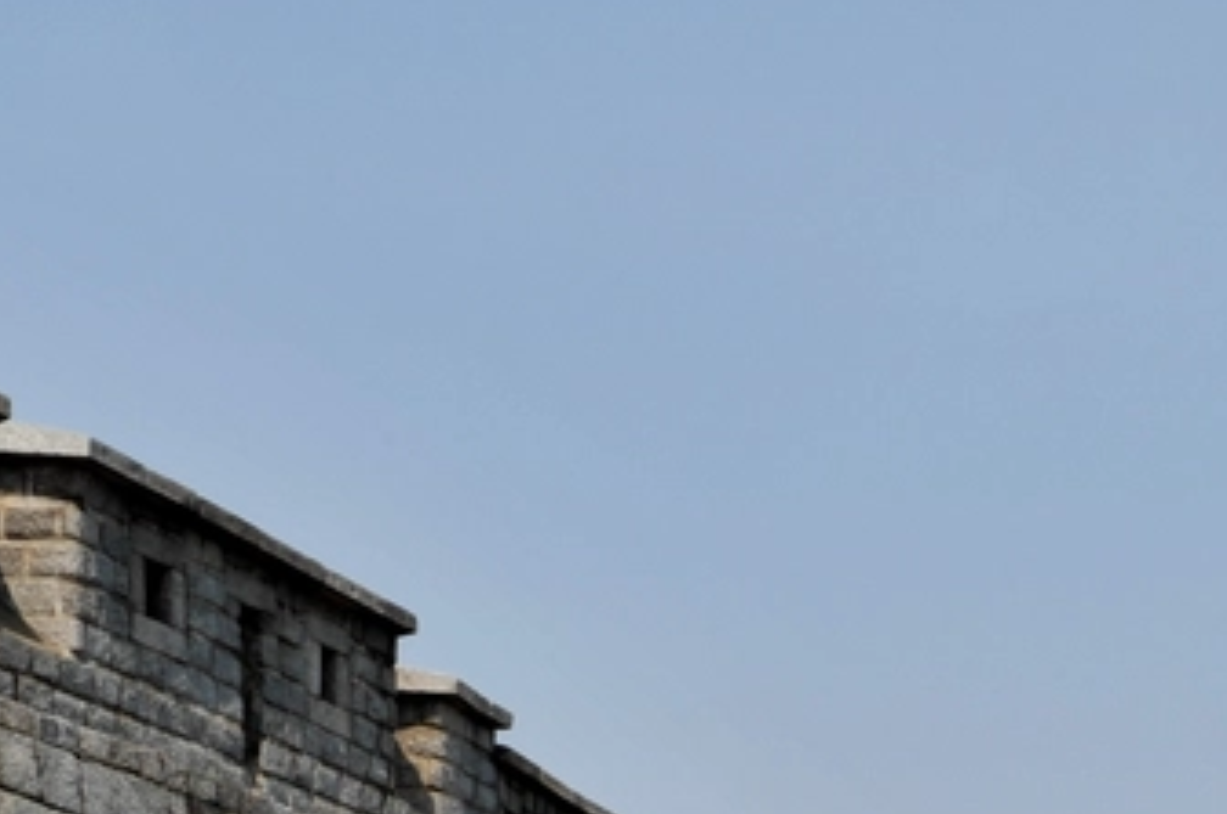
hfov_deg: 16.2
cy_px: 1449
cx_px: 1125
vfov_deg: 10.3
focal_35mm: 125
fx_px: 4254
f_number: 22
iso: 200
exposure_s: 1/125
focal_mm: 35
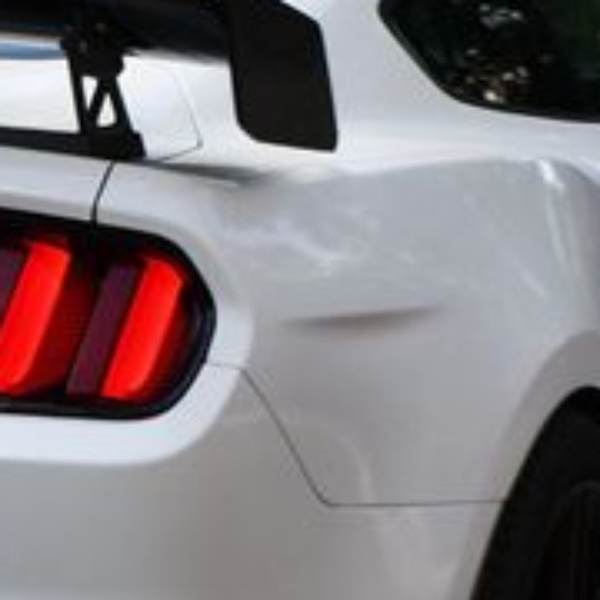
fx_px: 6922
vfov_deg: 5.0
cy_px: 360
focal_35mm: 353
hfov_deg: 4.9
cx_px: -310
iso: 200
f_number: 5.6
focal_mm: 78
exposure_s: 1/250
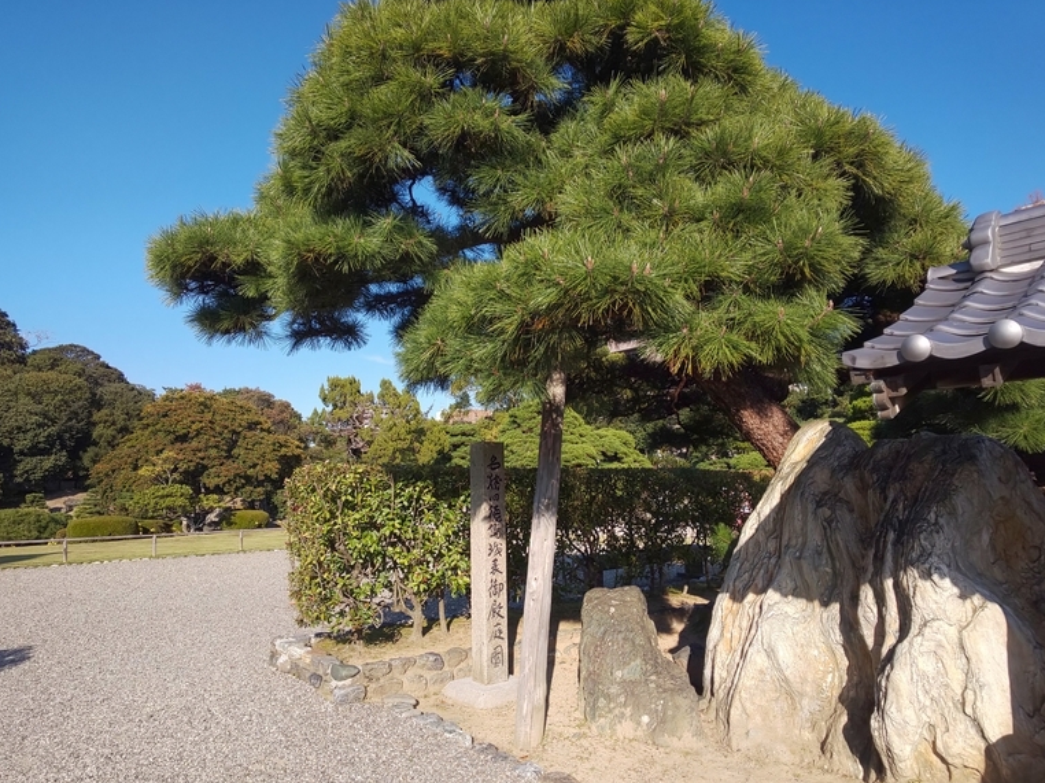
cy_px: 402
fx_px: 634
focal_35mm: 21
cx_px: 522
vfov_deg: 63.4
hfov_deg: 79.0
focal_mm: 3.45
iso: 28
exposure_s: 1/739
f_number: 1.94
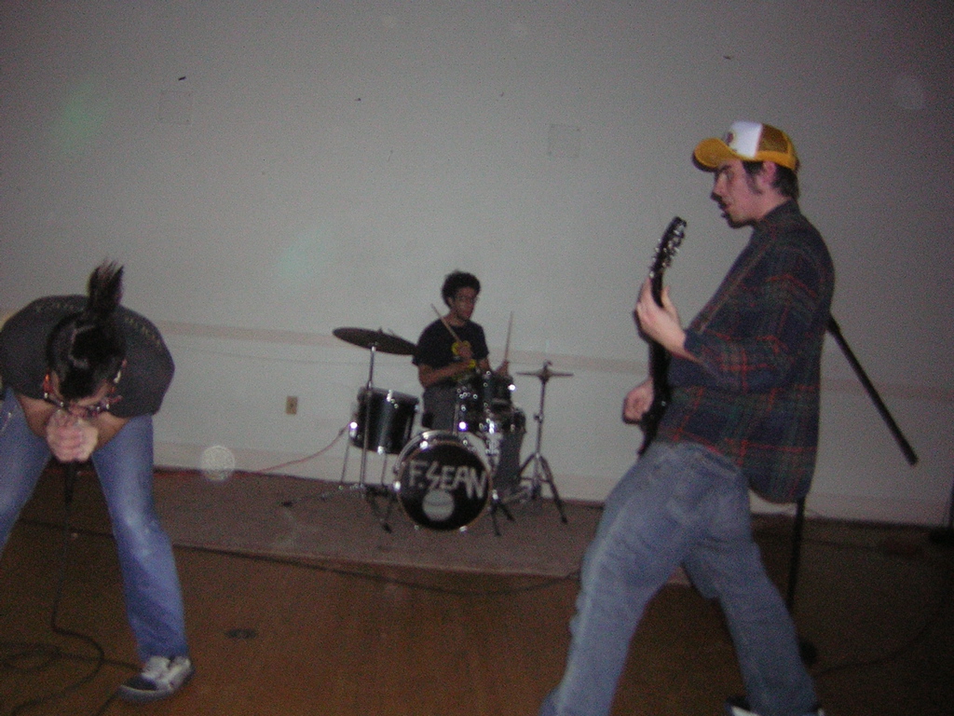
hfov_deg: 51.4
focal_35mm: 36
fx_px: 992
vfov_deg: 39.7
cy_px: 358
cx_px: 477
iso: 160
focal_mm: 4.7
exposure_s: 1/60.1
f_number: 2.6
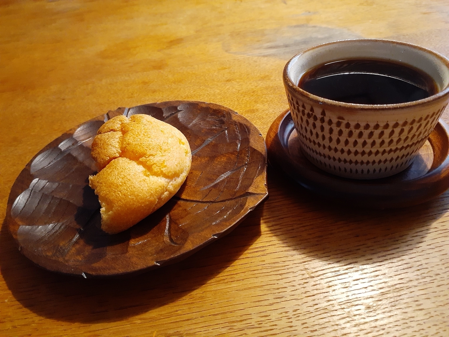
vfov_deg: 51.4
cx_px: 224
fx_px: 350
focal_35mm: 27
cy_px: 168
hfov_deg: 65.3
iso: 500
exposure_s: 1/25
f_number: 1.9
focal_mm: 3.6
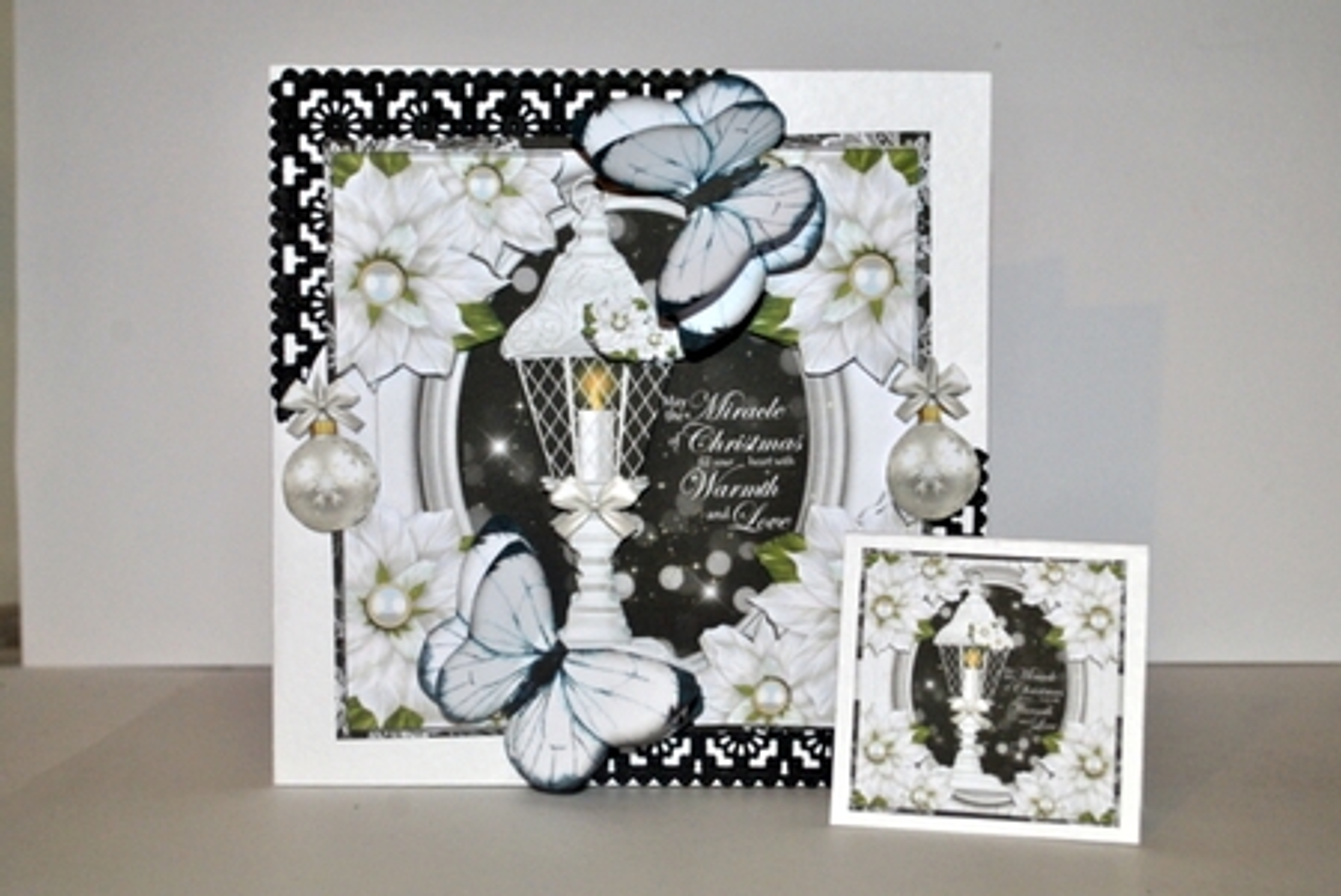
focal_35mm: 54
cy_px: 448
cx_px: 670
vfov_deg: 25.1
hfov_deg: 36.8
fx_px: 2013
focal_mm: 36
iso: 450
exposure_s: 1/60
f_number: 5.6
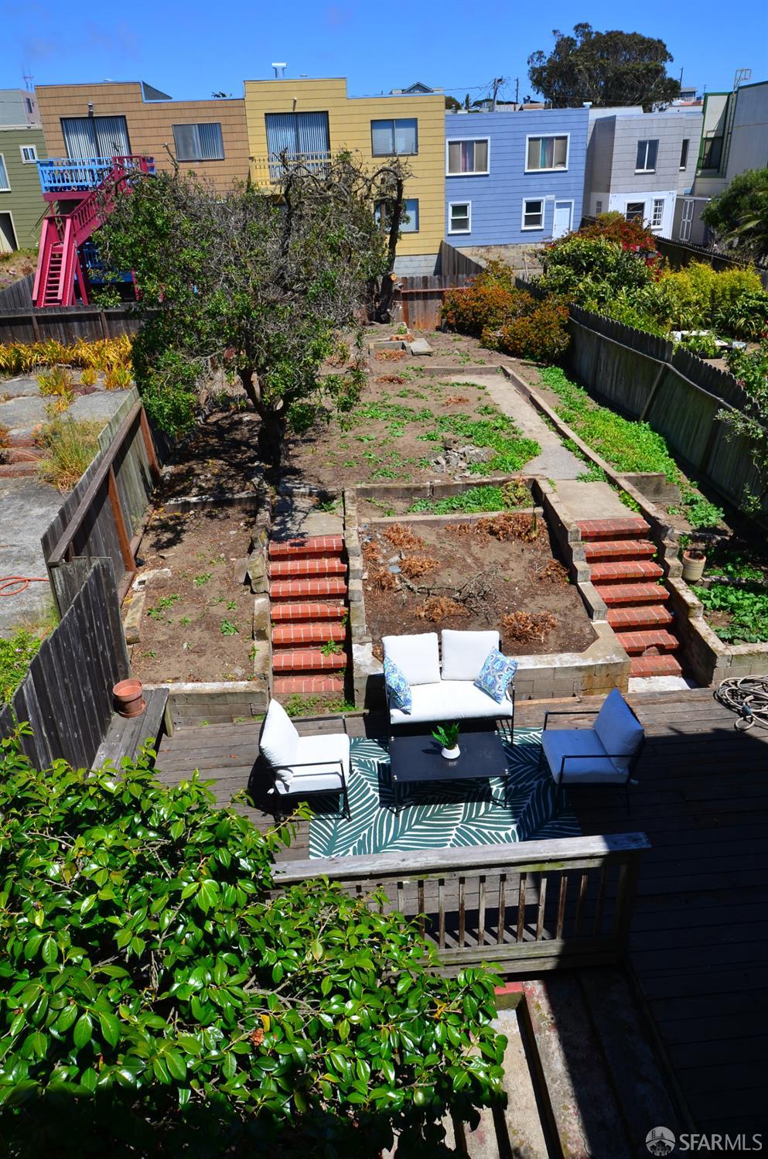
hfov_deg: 53.0
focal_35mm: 24
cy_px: 580
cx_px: 384
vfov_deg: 73.8
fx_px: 771
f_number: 8
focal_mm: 16
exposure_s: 1/250
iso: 100
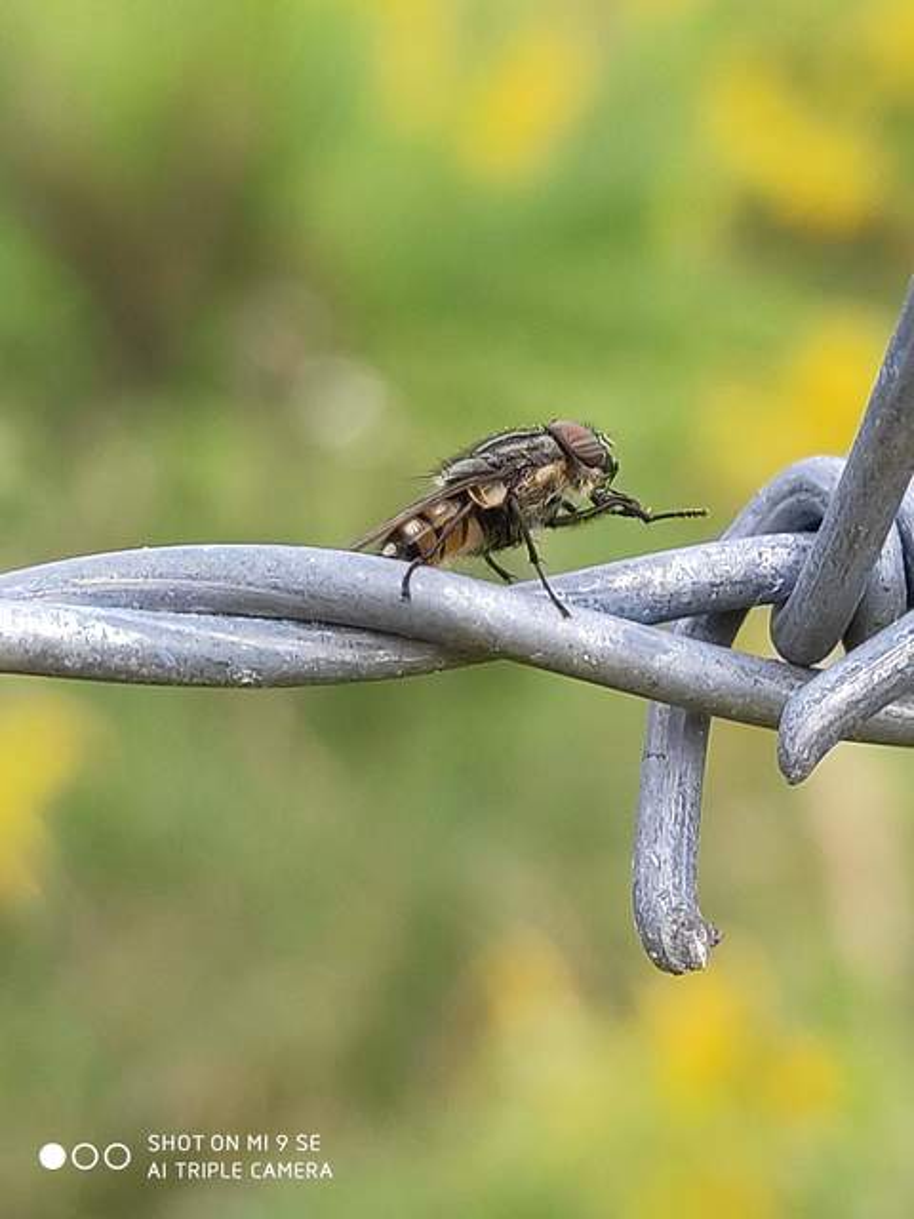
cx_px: 457
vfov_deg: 67.3
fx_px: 915
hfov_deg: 53.1
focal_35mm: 26
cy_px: 610
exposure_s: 1/120
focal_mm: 4.77
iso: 134
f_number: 1.75
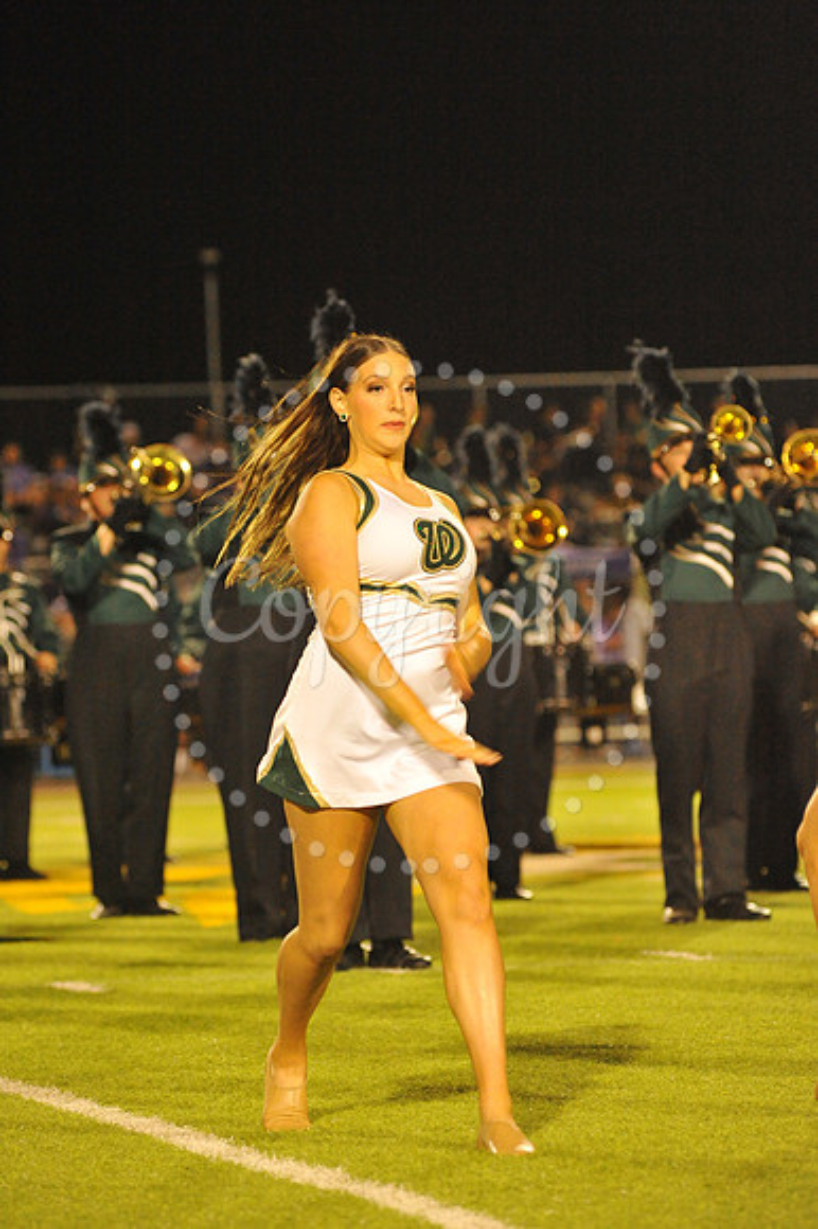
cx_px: 409
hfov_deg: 8.1
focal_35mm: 170
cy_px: 614
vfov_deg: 12.1
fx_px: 5801
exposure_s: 1/200
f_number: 5
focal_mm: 170
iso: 6400
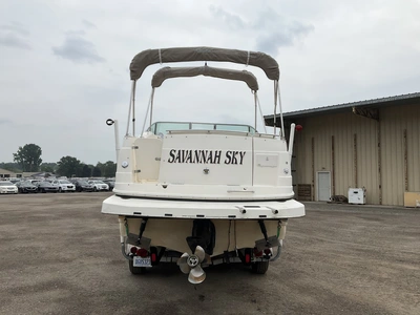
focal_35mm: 29
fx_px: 352
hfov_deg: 61.7
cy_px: 158
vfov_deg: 48.2
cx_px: 210
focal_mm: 3
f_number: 1.8
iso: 25
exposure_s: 1/3322
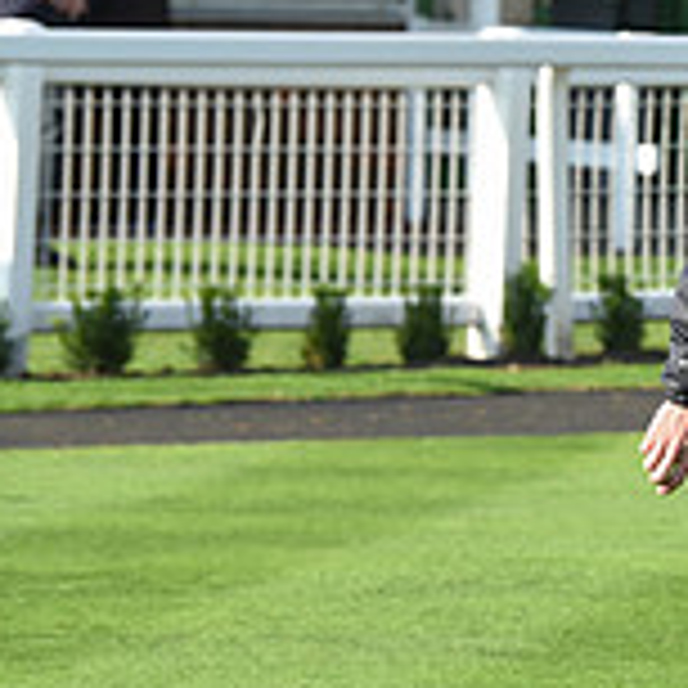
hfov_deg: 3.9
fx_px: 10141
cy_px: 146
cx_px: 1286
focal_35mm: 451
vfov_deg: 3.9
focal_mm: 140
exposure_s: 1/1250
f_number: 6.3
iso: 640
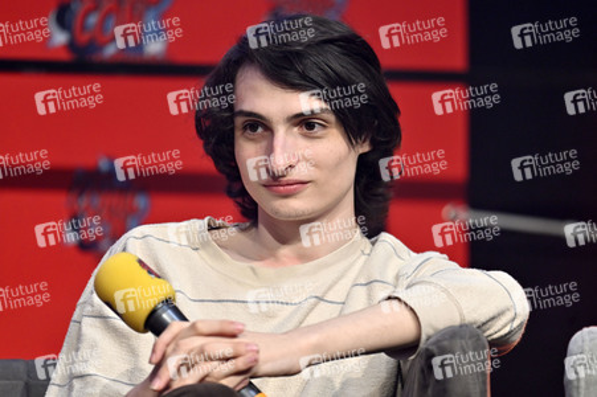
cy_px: 198
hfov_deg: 5.2
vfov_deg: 3.4
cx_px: 298
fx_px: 6628
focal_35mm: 400
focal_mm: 400
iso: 1600
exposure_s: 1/250
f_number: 4.5
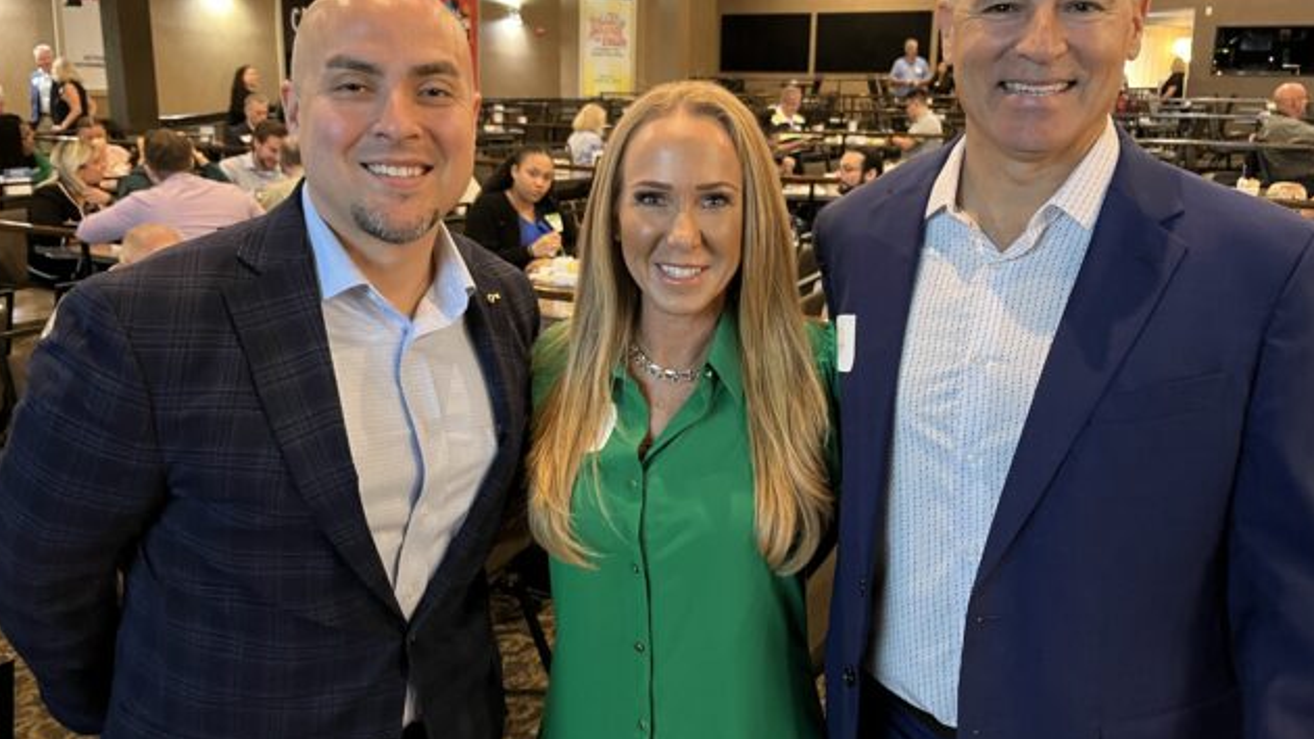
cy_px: 317
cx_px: 662
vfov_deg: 38.8
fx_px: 1045
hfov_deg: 64.3
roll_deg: -0.6
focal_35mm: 30
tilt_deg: -12.3
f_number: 1.6
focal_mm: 5.1
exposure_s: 1/30
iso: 800
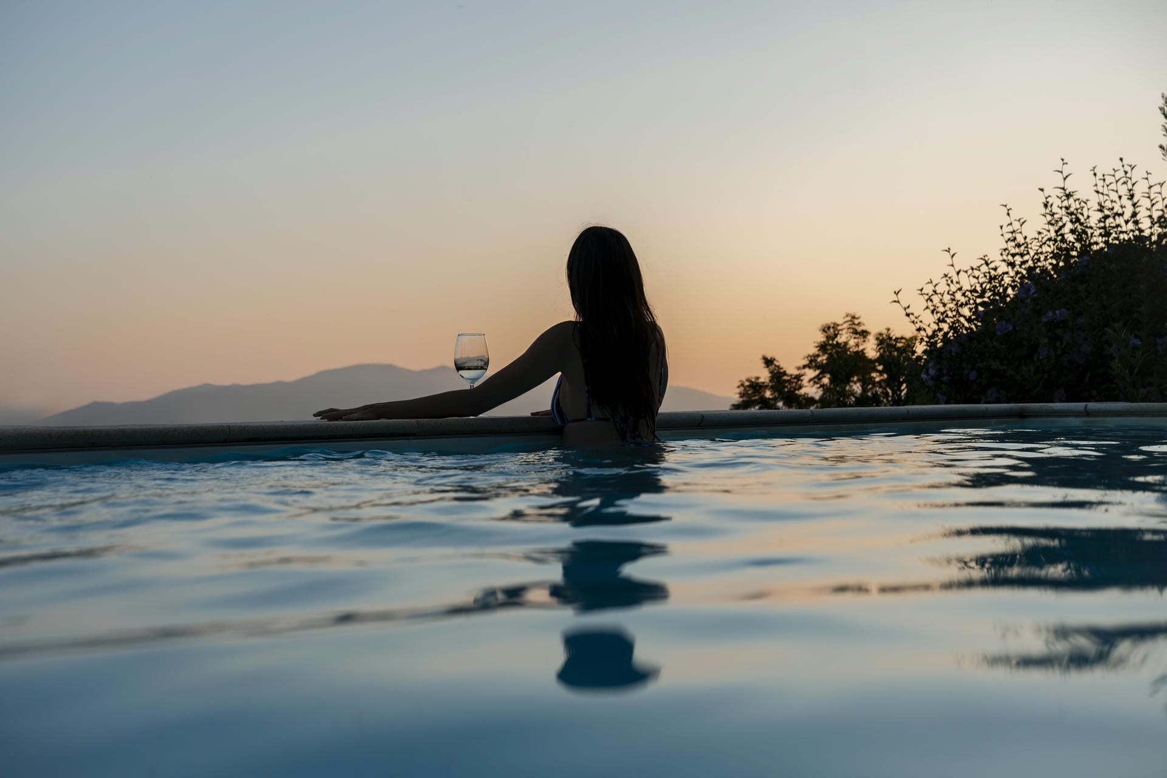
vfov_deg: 30.5
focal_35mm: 44
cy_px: 389
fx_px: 1426
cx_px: 584
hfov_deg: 44.5
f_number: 5.6
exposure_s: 1/200
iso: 100
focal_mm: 44
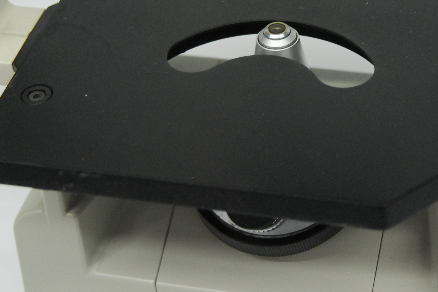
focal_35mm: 120
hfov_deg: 17.0
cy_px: 56
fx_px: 1460
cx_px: 285
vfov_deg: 11.4
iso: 800
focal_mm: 40
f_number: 3.3
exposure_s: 1/160
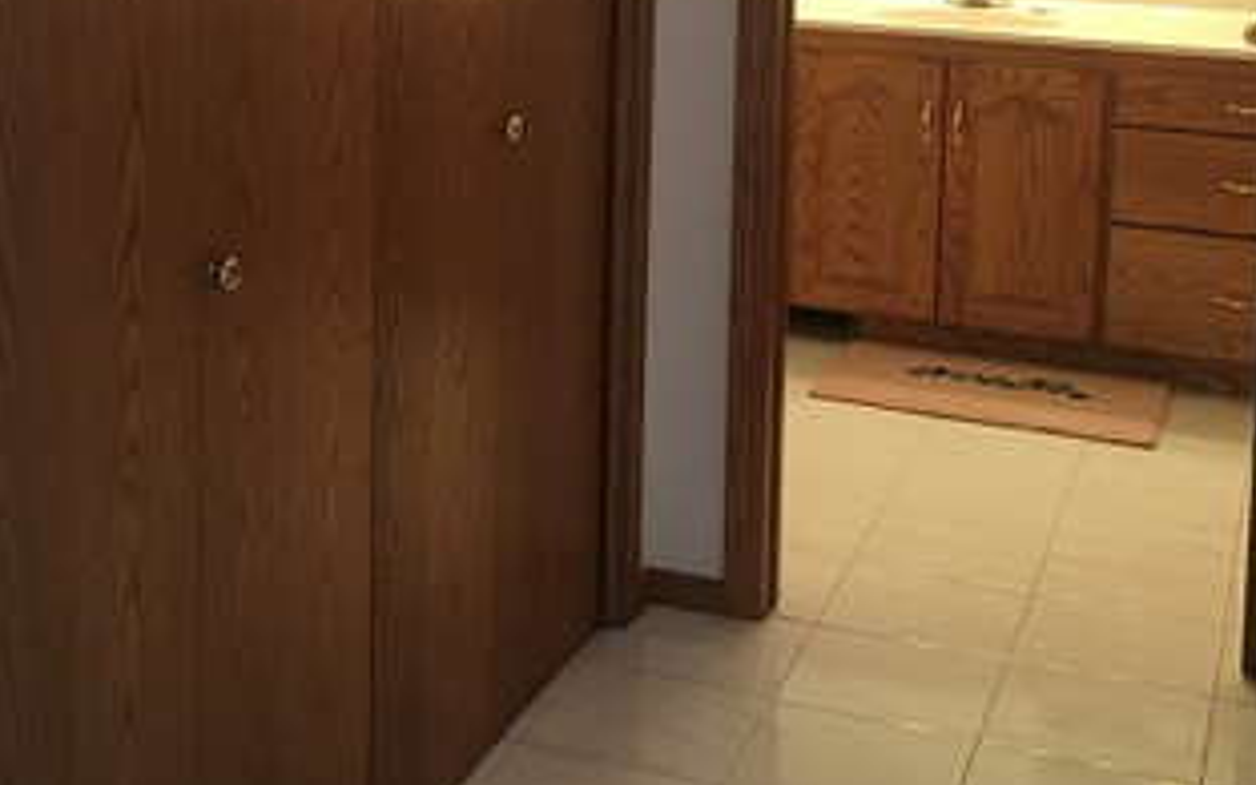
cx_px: 306
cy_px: 4
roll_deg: -0.3
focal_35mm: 63
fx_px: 2156
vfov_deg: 20.0
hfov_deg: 31.9
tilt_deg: -7.1
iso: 32
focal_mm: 4.15
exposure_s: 1/15
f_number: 2.2
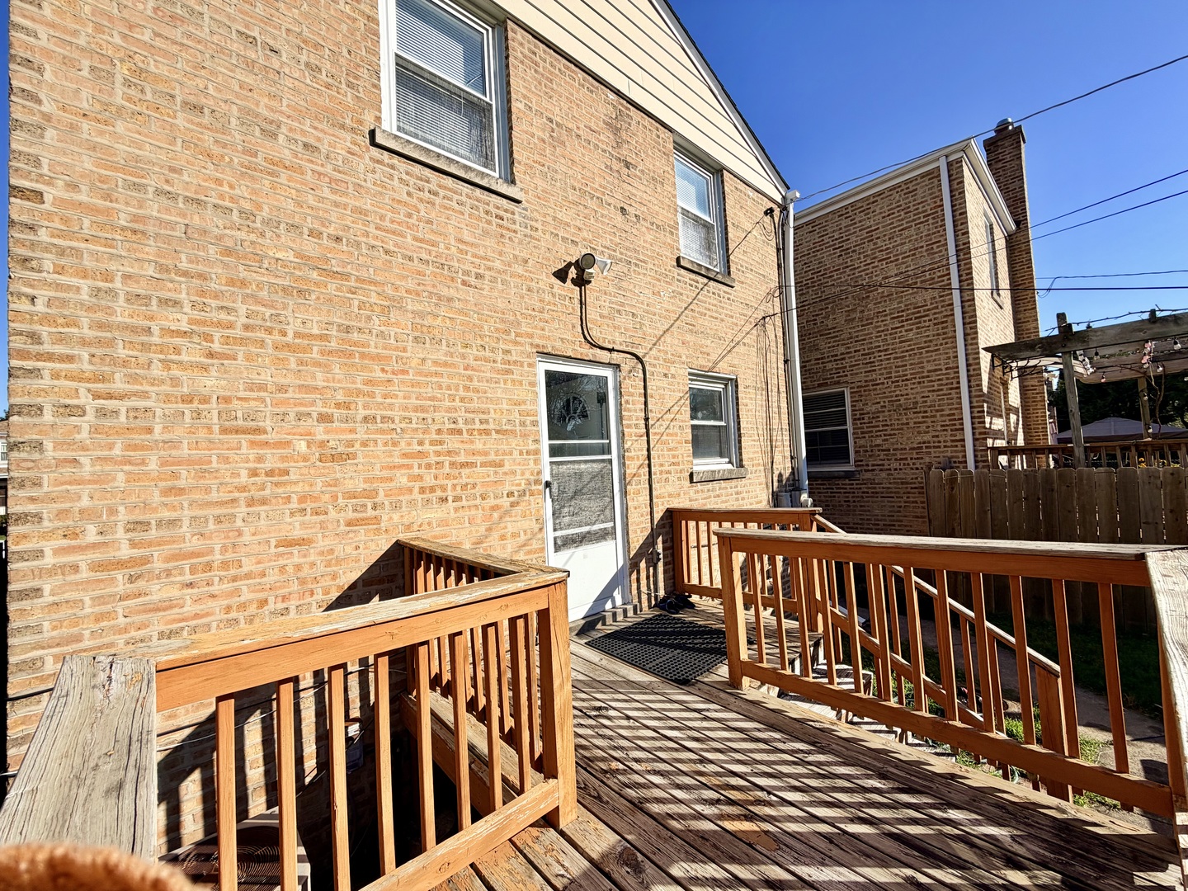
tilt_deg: +2.9
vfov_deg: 85.7
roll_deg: +3.2
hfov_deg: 102.1
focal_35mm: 14
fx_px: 480
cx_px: 594
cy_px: 446
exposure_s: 1/928
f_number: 2.2
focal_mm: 2.22
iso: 20
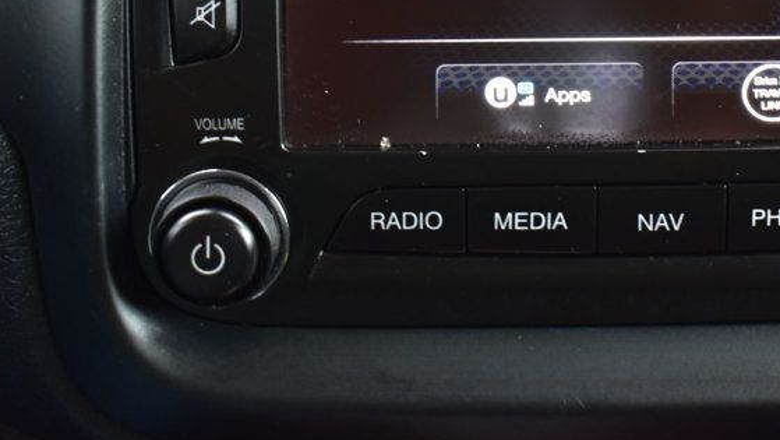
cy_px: -29
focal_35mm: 92
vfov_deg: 13.0
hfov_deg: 22.8
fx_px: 1904
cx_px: 636
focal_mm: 32
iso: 560
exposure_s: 1/15
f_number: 6.3
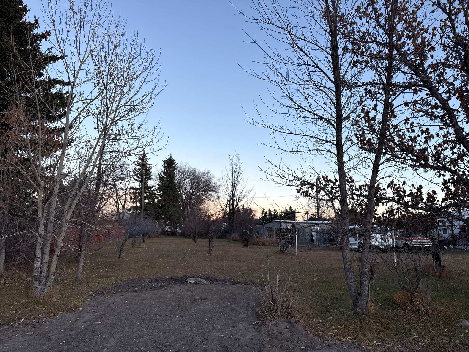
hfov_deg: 71.6
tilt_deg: +9.1
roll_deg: -0.3
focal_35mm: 24
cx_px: 234
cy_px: 176
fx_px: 325
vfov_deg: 56.8
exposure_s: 1/654
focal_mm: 6.76
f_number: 1.78
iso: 80
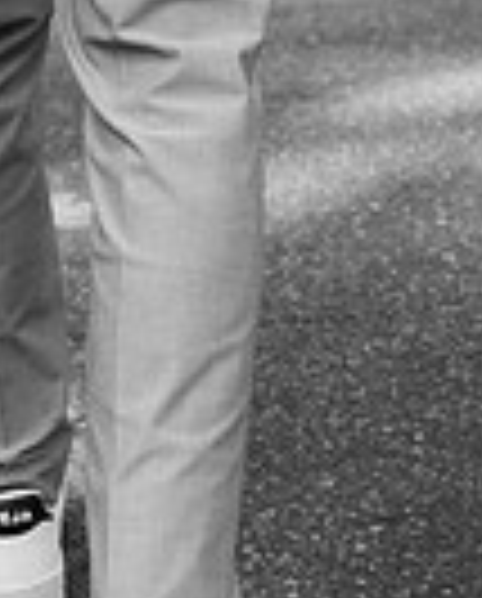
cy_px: 90
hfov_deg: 13.7
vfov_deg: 17.1
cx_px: 527
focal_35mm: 111
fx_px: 1973
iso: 200
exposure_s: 1/250
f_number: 4
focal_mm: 35
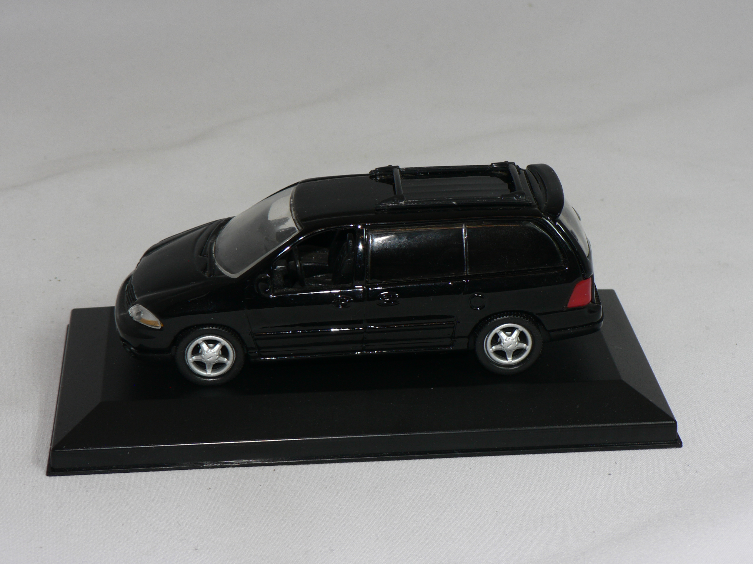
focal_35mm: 80
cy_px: 282
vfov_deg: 18.4
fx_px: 1740
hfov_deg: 24.4
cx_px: 376
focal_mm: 13.4
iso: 80
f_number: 4
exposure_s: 1/60
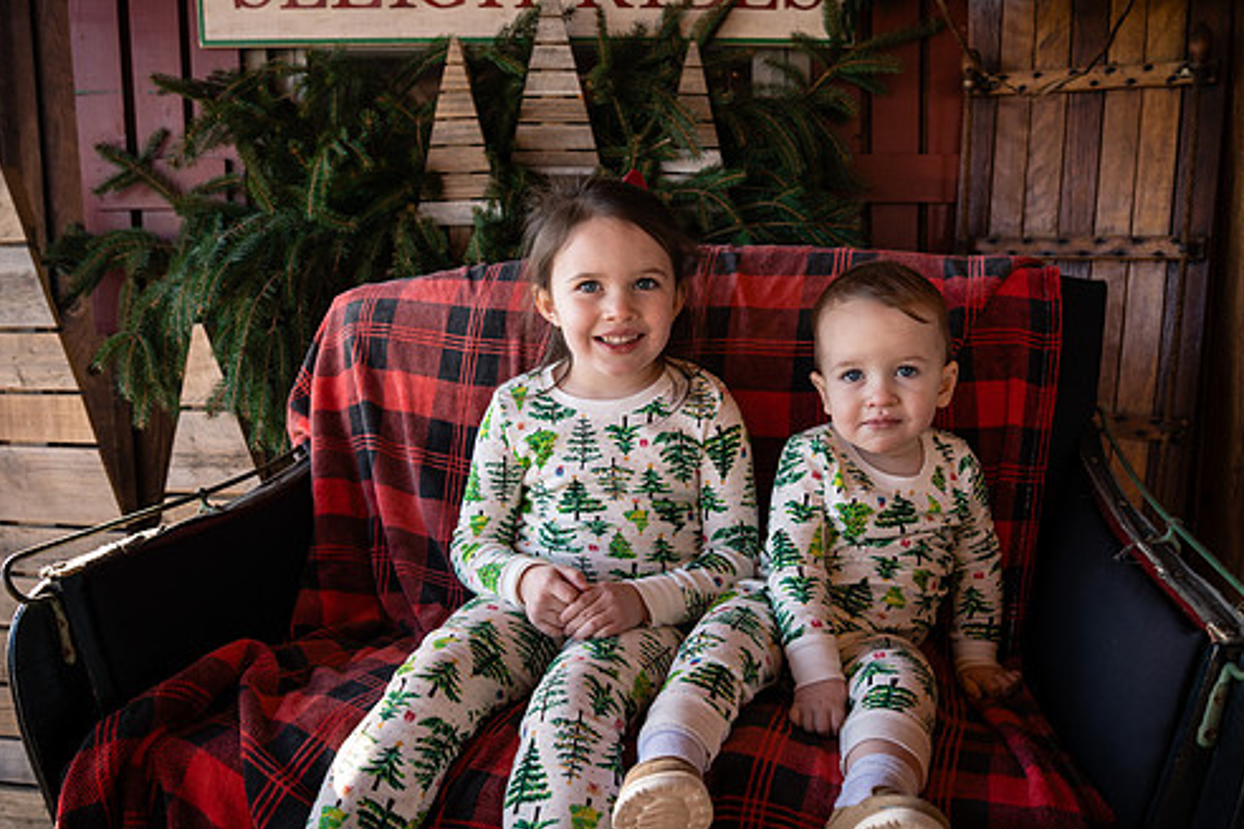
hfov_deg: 60.3
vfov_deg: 42.3
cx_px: 651
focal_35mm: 31
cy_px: 433
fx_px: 1071
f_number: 4
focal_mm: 24
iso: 400
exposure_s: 1/400
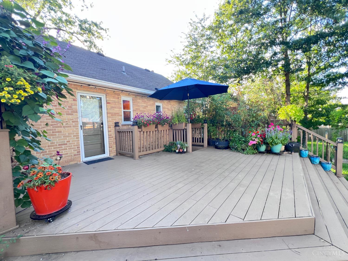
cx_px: 174
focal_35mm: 13
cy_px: 130
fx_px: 131
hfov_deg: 106.2
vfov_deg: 89.9
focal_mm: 1.57
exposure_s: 1/99
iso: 125
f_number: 1.8
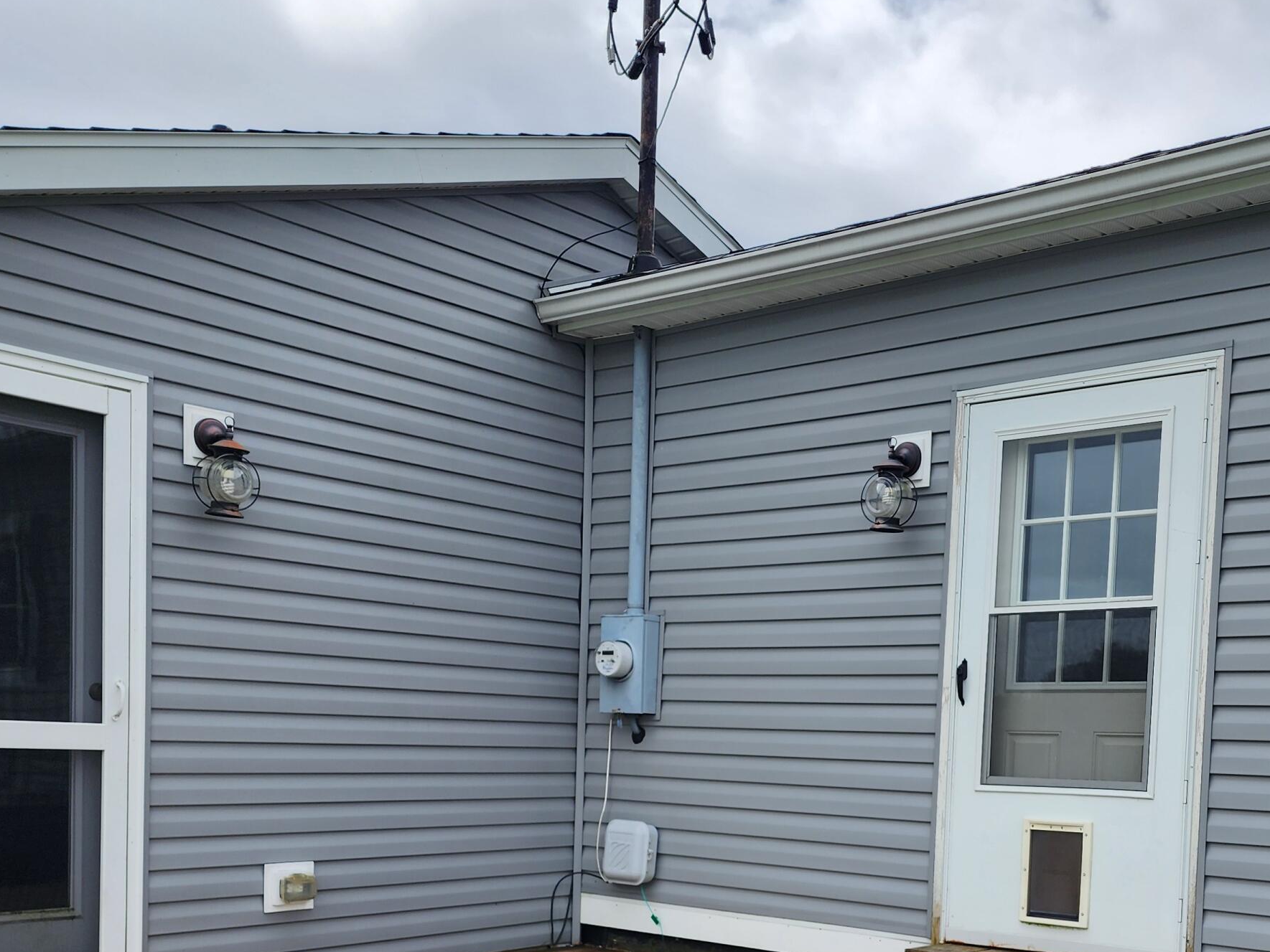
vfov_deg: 35.5
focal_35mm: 39
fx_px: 1431
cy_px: 776
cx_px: 764
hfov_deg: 47.6
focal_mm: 6.4
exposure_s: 1/1005
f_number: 1.8
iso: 12
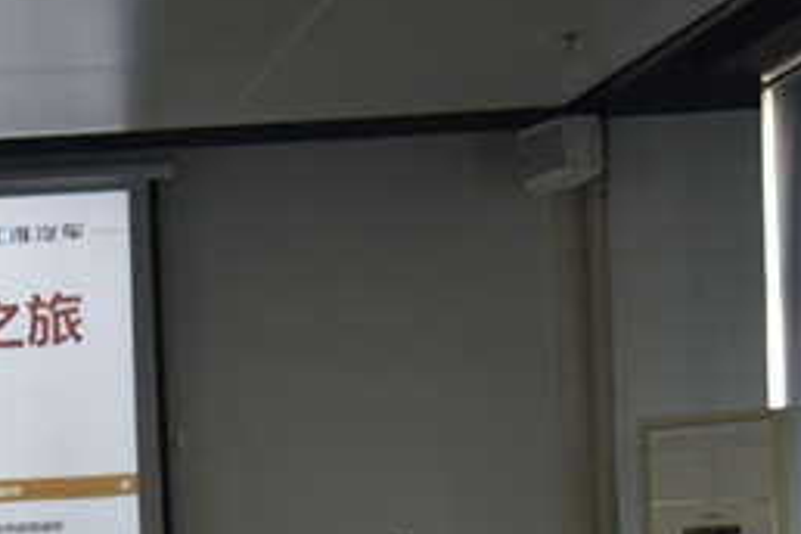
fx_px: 2737
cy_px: 666
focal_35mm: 123
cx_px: -276
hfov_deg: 15.7
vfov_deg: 10.9
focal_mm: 38
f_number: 4
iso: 560
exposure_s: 1/60
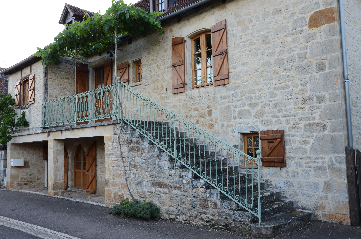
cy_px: 120
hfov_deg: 57.3
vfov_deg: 39.8
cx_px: 180
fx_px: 330
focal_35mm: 33
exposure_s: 1/40
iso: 200
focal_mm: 22
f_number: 7.1
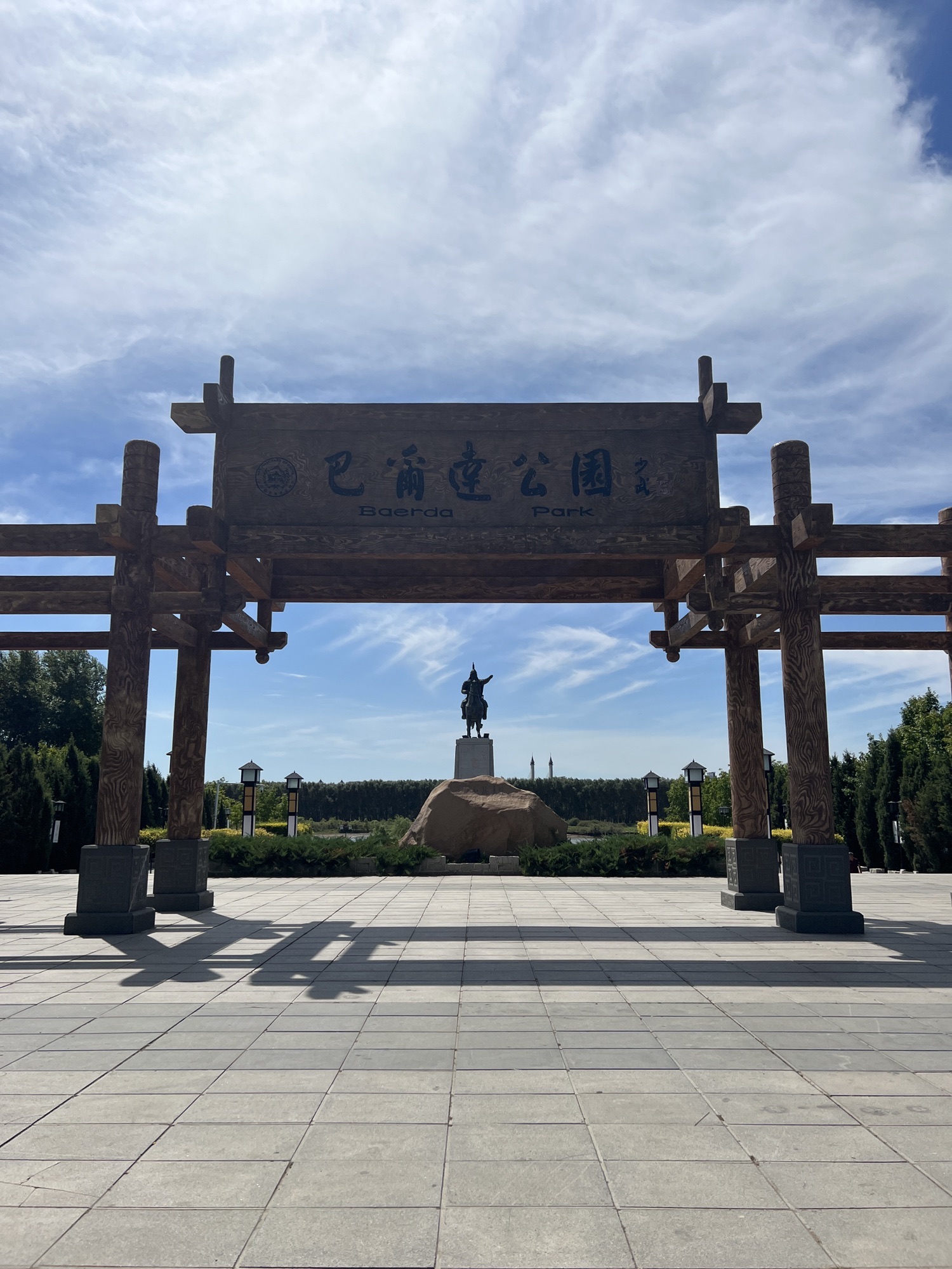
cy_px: 634
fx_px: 953
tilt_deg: +11.3
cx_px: 476
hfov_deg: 53.1
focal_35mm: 26
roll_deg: +0.4
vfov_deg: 67.3
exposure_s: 1/12658
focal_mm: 5.7
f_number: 1.5
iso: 50
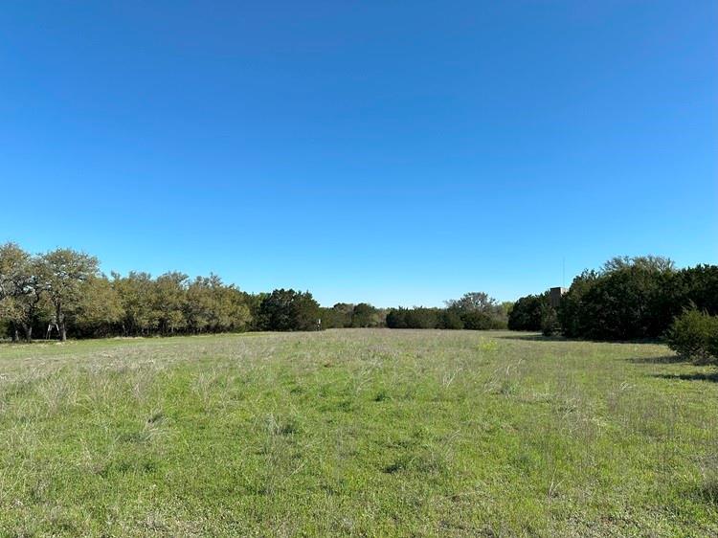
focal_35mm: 24
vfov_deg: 56.8
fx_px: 498
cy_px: 269
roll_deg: -2.3
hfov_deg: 71.6
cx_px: 359
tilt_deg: +5.5
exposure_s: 1/4762
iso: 80
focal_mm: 6.86
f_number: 1.78
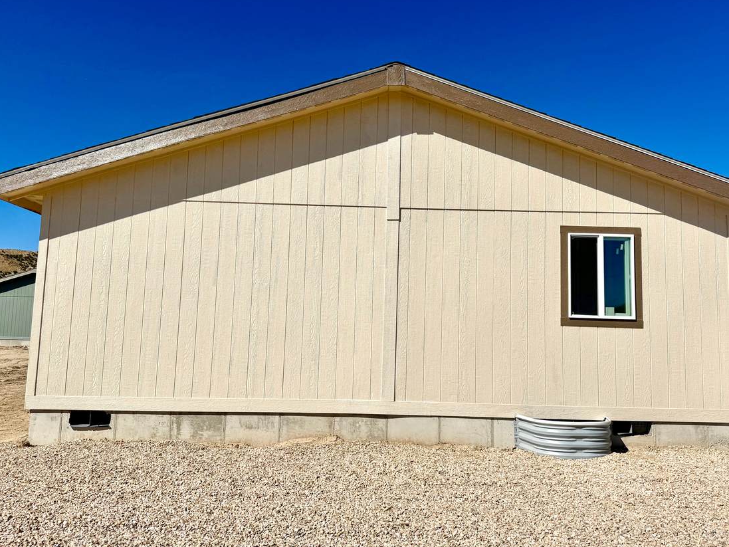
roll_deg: -0.8
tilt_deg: +6.2
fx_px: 590
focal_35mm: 28
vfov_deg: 49.8
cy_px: 278
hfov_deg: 63.4
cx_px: 390
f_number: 1.78
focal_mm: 6.76
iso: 80
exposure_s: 1/11905
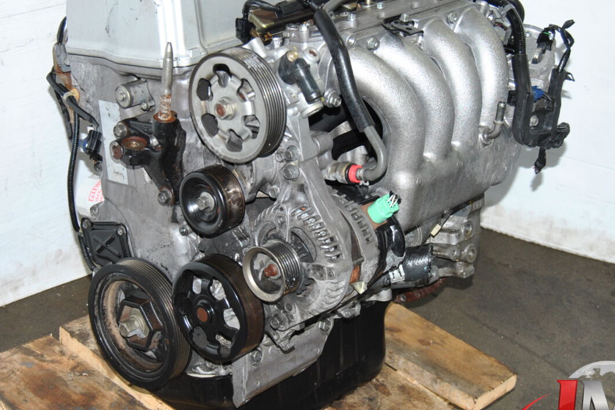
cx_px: 264
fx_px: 1315
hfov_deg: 26.3
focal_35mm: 77
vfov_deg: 17.7
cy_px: 170
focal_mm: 34
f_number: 5.6
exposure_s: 1/200
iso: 400
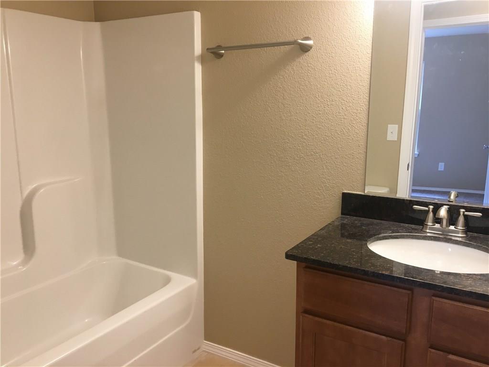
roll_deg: +0.1
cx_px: 244
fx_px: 410
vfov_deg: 48.2
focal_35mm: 29
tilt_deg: -10.5
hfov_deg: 61.7
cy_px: 184
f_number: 2.2
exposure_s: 1/30
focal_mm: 4.15
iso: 80
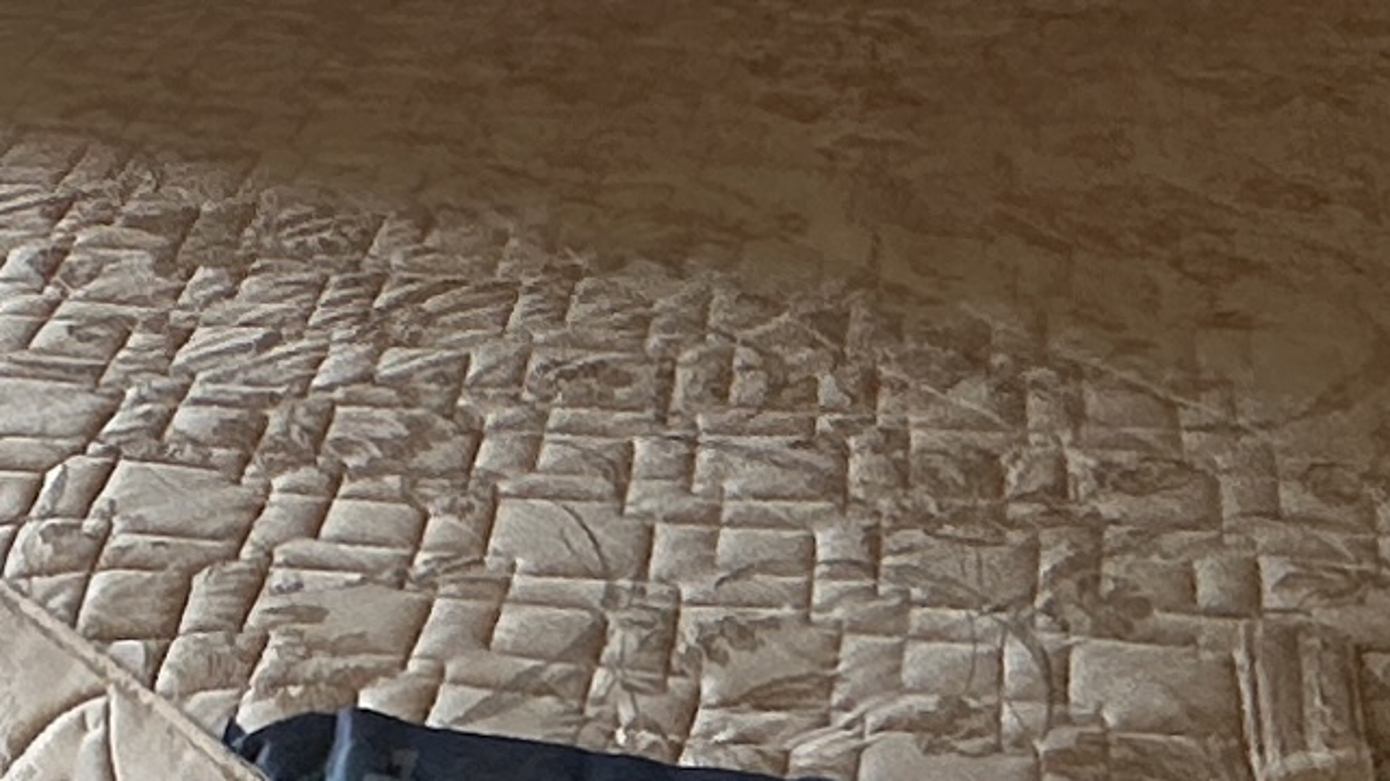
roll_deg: -1.0
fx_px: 3537
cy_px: -972
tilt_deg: -1.6
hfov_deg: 21.9
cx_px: 234
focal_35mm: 96
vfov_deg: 11.0
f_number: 2.2
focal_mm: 2.22
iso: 40
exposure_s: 1/202
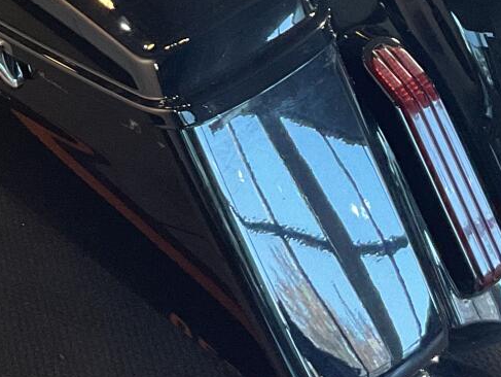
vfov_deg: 11.8
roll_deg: +1.1
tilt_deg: -20.4
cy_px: -221
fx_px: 1724
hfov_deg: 16.2
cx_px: -14
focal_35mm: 119
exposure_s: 1/50
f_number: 1.8
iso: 125
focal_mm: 3
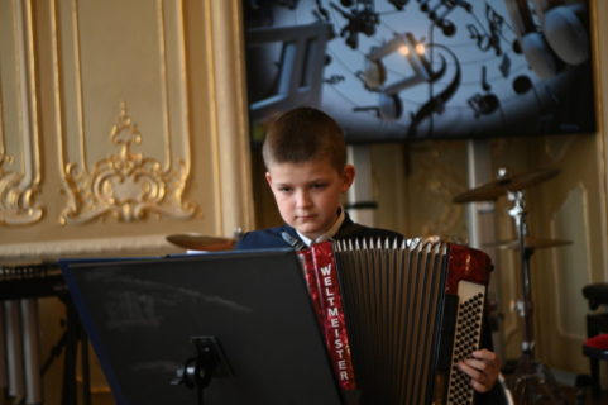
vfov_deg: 20.9
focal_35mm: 65
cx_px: 304
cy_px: 202
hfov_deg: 31.0
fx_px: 1097
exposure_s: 1/100
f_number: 2.8
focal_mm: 65
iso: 320
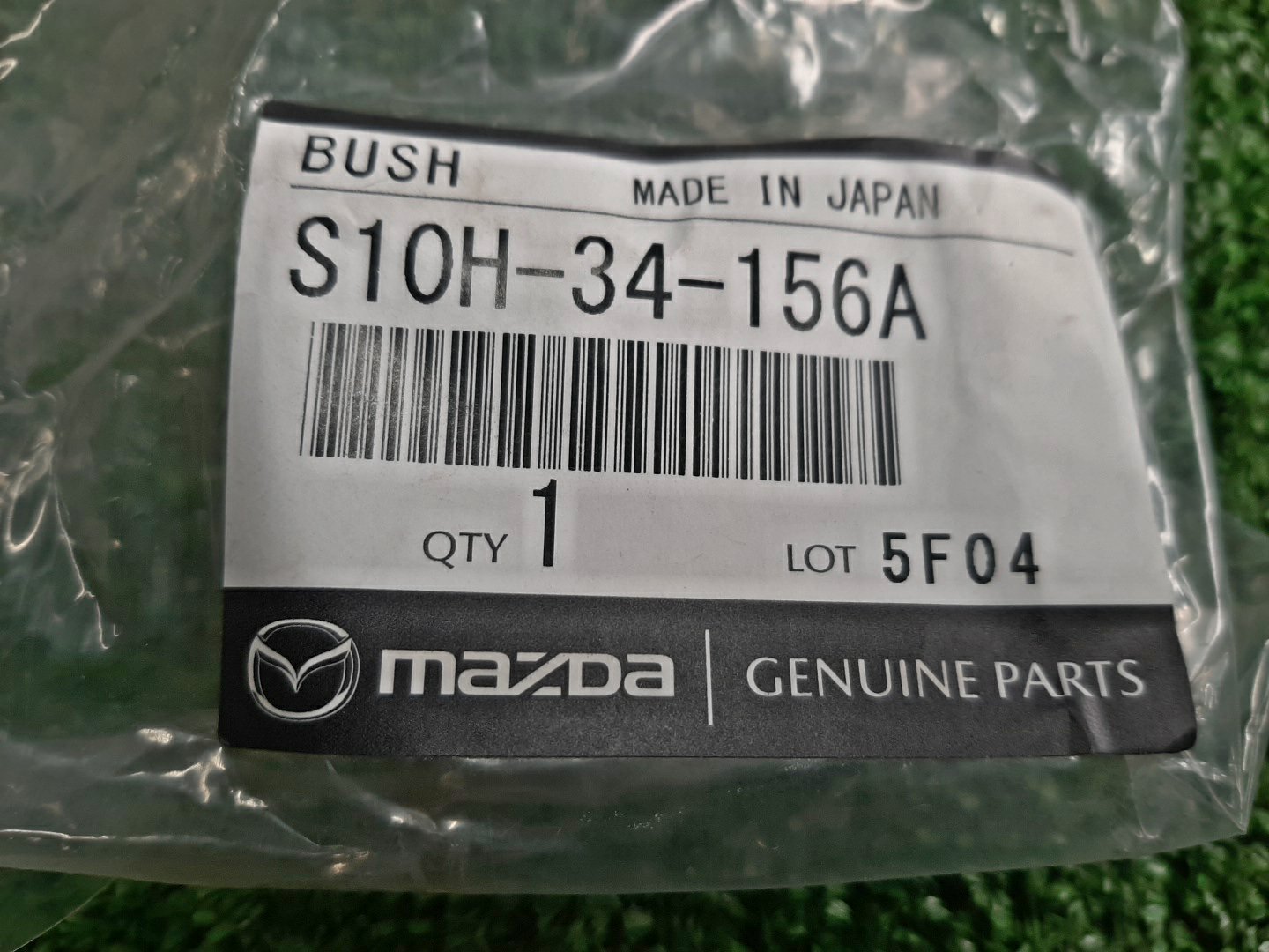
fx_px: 953
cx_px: 634
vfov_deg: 53.1
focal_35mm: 26
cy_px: 476
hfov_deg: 67.3
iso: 51
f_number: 1.7
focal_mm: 3.93
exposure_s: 1/100
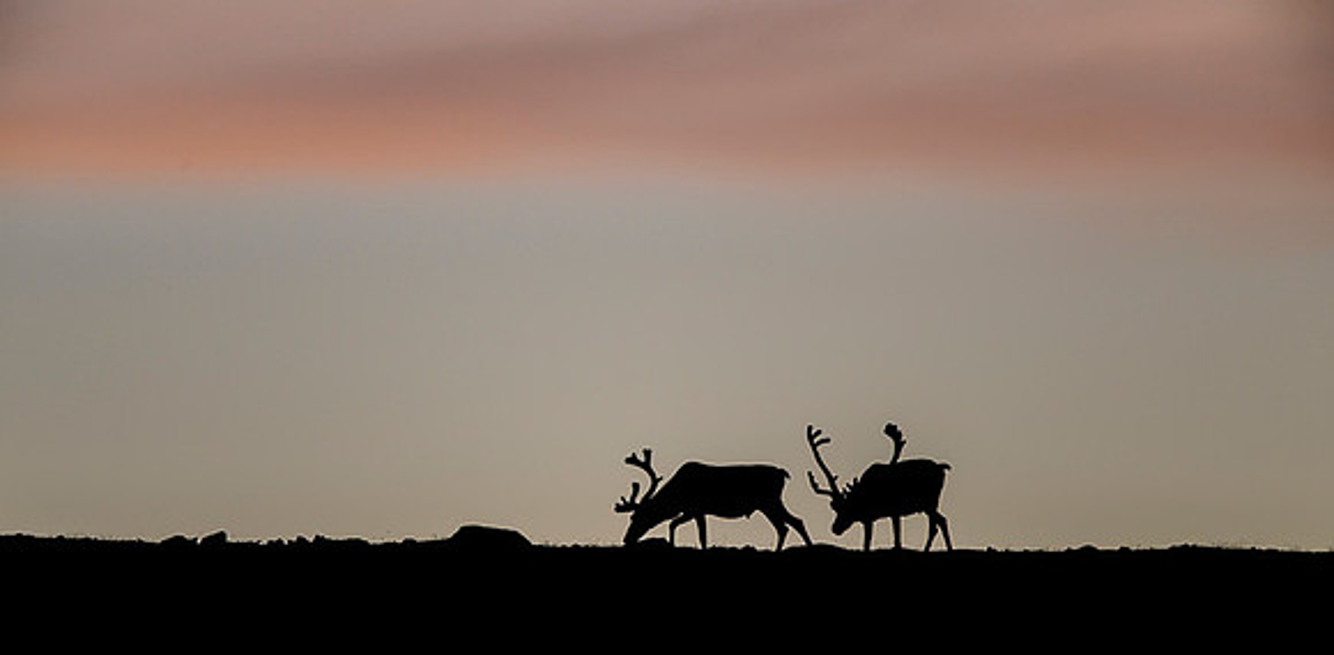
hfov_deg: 2.9
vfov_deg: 1.4
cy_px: 445
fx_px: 25941
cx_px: 667
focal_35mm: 755
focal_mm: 700
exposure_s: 1/500
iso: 800
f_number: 5.6
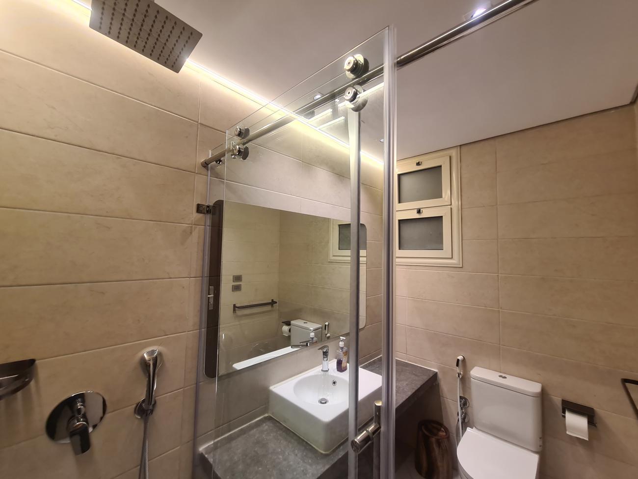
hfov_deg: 106.2
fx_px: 240
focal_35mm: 13
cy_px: 240
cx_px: 319
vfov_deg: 89.9
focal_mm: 2.2
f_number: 2.2
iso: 100
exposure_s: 1/50
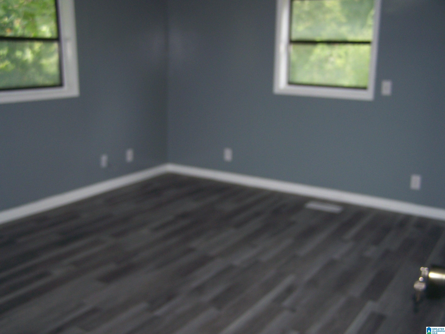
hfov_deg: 48.9
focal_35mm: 38
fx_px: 489
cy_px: 167
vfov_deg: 37.8
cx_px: 222
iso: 80
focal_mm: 6.3
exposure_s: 1/60
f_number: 2.8
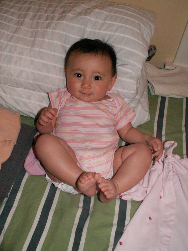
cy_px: 126
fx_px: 254
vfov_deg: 52.6
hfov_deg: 40.7
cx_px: 94
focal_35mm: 35
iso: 160
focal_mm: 5.86
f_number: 3.2
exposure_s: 1/40
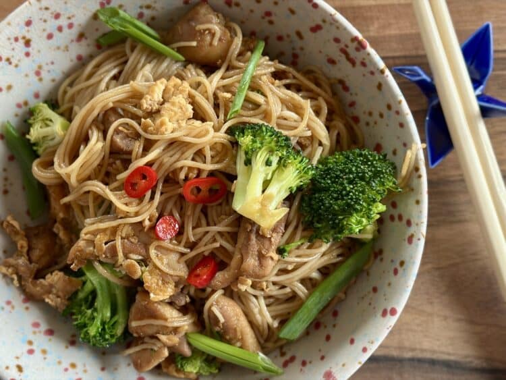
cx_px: 253
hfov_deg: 39.6
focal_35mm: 48
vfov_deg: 30.3
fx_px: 702
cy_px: 190
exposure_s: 1/90
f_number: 1.78
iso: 125
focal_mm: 6.86
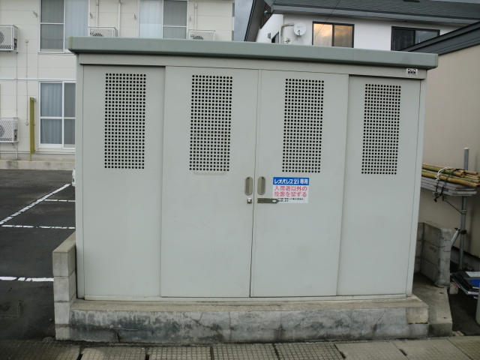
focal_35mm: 35
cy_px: 180
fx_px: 485
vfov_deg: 40.7
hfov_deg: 52.6
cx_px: 240
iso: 64
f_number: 3.1
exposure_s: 1/400
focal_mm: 6.3
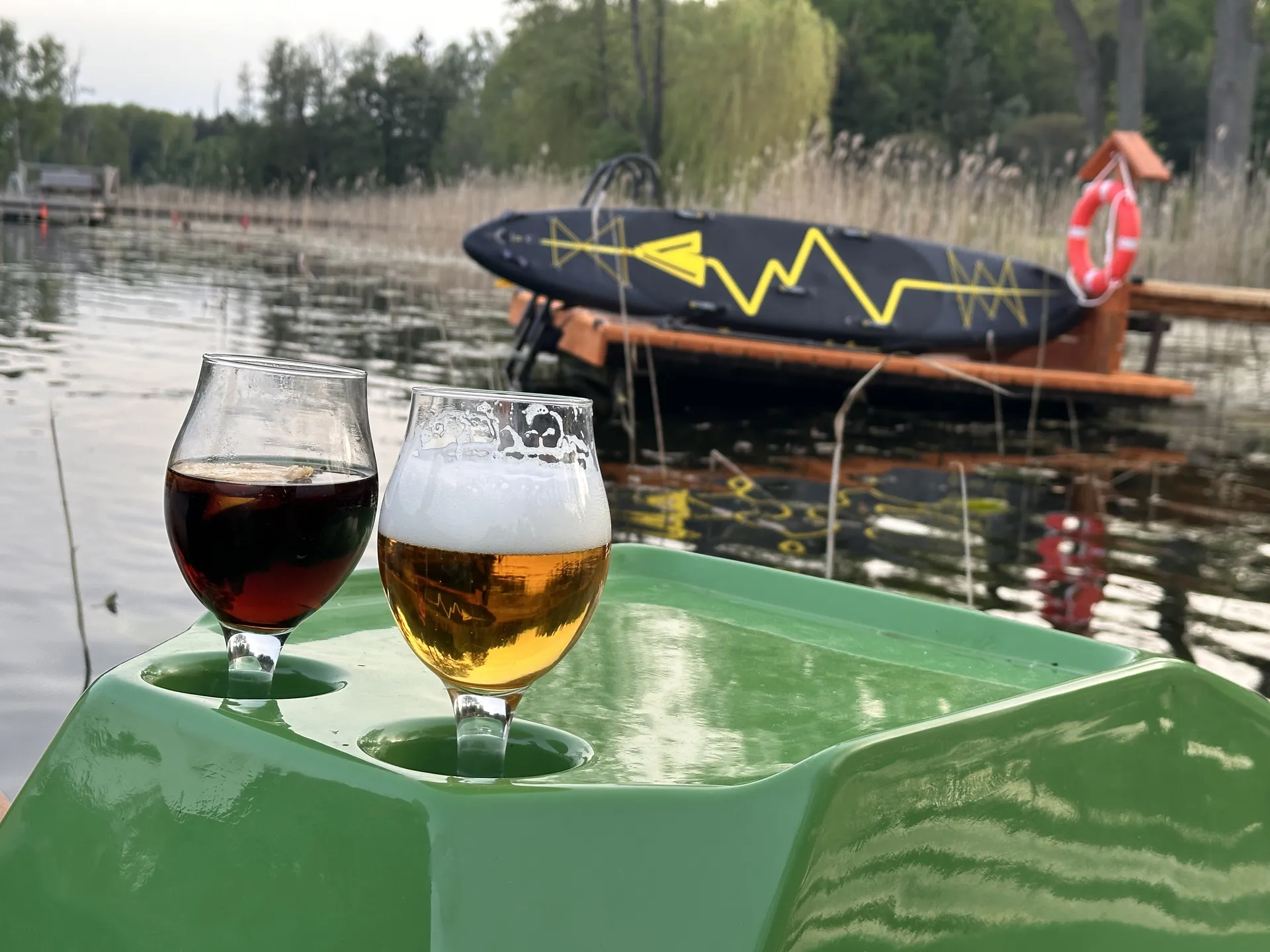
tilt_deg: -8.5
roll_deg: -3.6
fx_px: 1761
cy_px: 476
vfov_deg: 30.3
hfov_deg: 39.7
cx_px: 635
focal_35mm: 48
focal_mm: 6.86
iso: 50
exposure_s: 1/138
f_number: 1.78
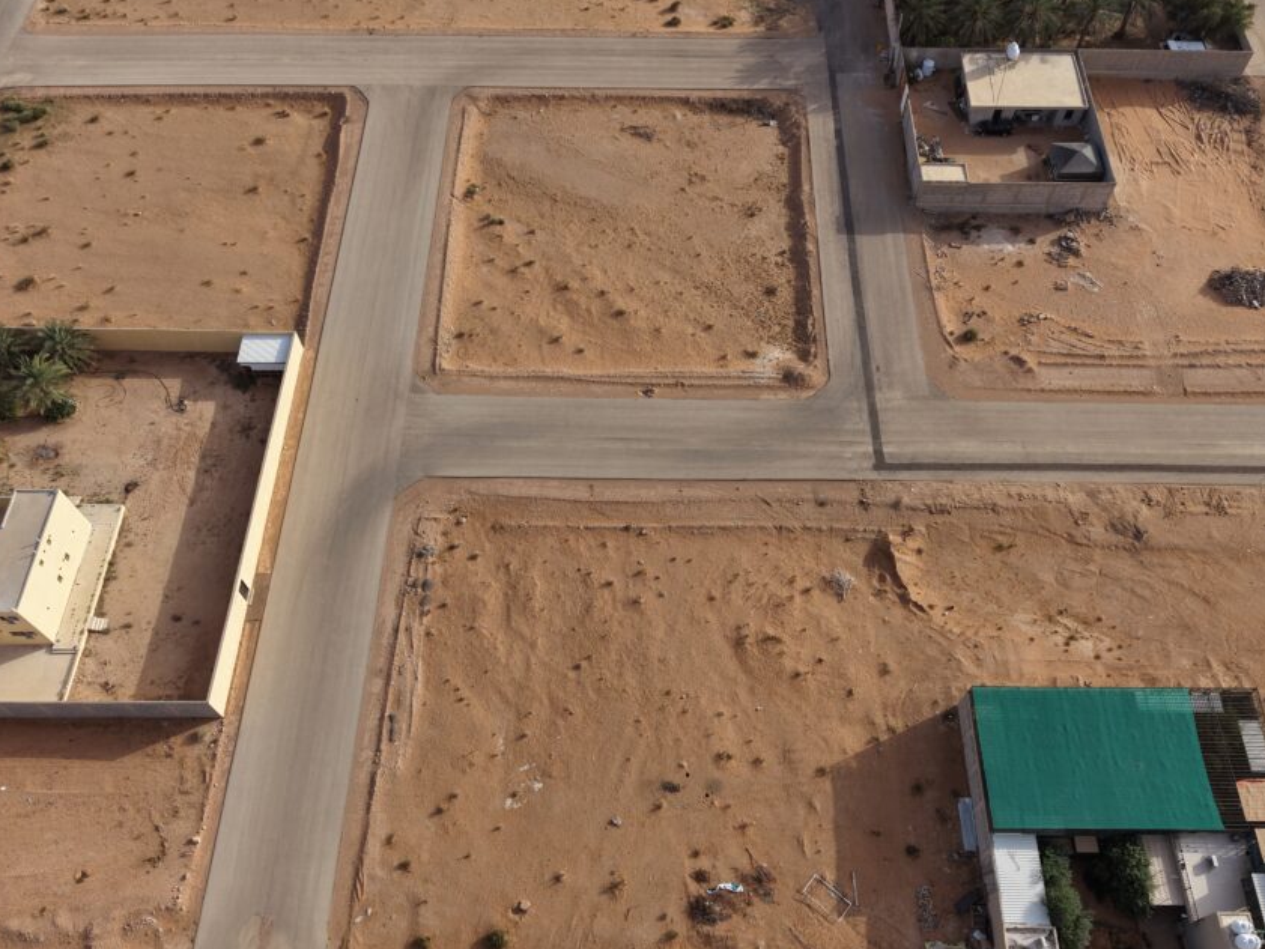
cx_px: 659
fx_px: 1023
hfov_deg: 63.4
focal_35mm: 28
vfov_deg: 49.5
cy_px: 567
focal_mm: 8.67
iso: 120
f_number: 1.8
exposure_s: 1/2500
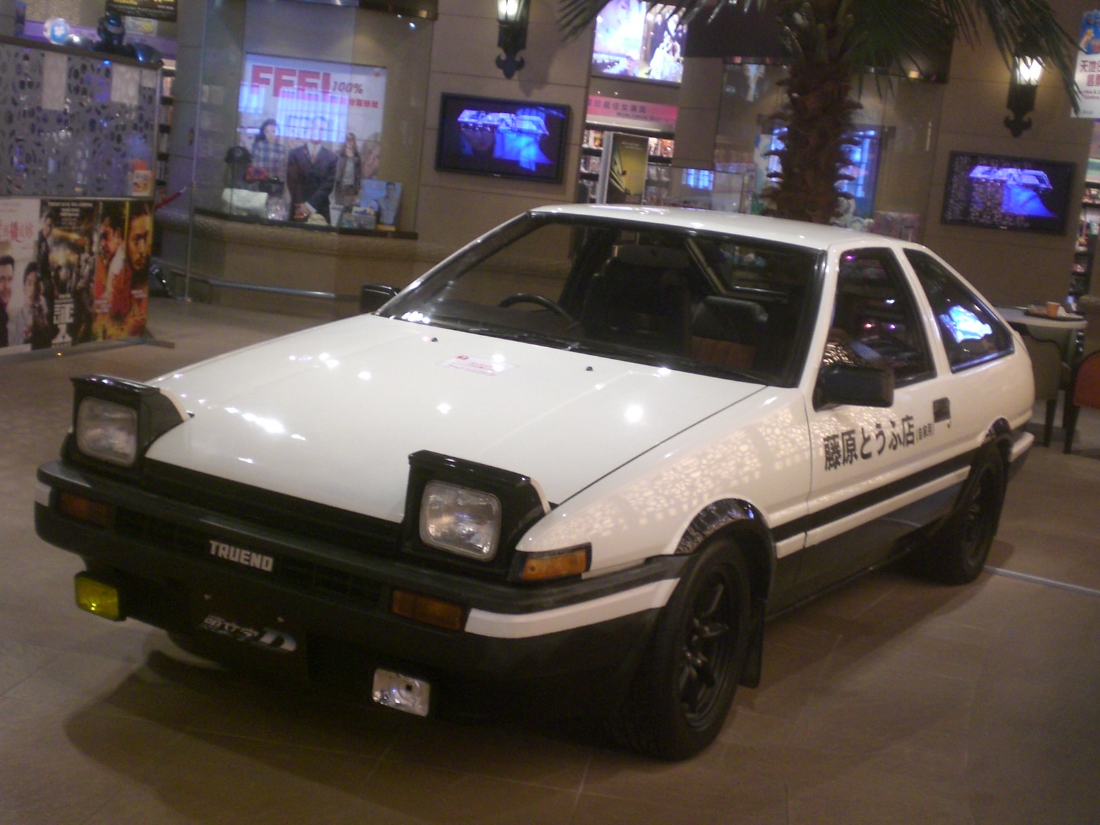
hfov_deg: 37.5
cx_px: 550
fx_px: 1621
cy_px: 412
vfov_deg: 28.6
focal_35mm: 51
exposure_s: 1/25
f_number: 3.6
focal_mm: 8.44
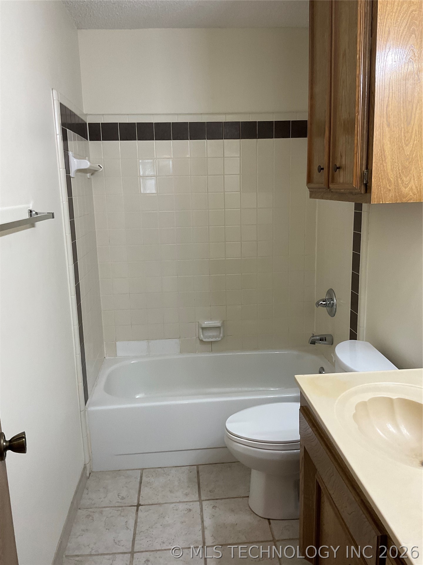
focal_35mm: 29
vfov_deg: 61.7
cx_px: 212
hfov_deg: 48.2
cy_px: 282
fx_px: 472
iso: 64
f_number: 1.8
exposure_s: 1/60
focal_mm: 3
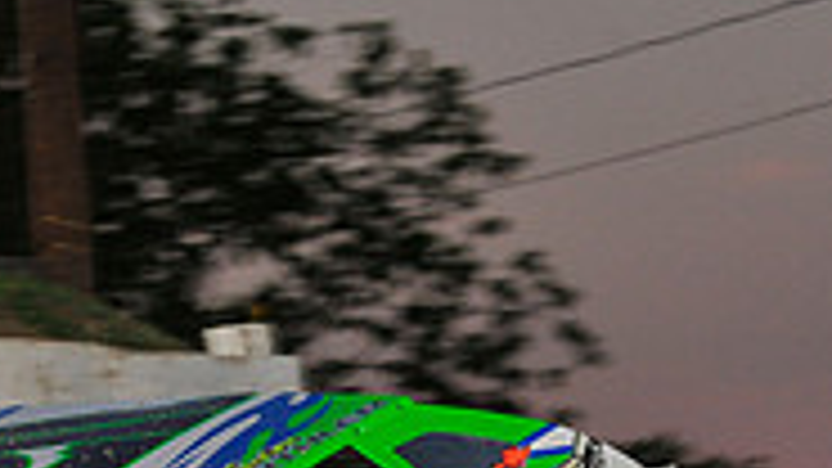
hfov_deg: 5.2
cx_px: 9
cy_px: 616
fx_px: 9066
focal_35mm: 411
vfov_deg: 3.0
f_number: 7.1
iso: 1000
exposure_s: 1/320
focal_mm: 125
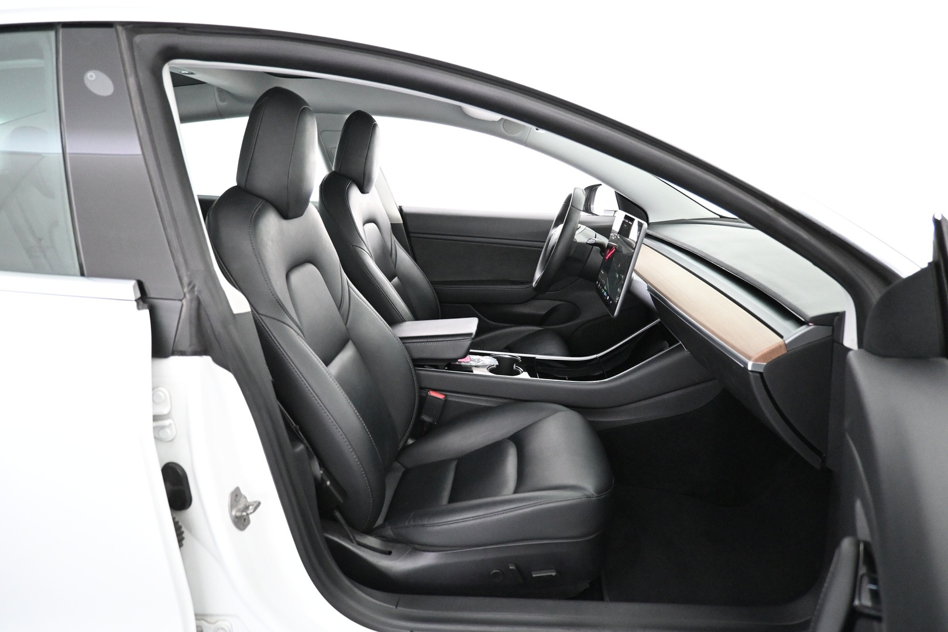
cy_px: 316
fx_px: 632
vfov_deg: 53.1
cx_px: 474
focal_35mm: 24
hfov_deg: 73.7
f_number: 3.5
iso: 4000
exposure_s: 1/50
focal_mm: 16
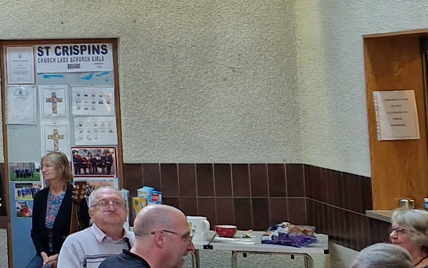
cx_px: -378
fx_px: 1341
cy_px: -10
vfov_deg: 11.3
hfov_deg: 15.3
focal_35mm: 115
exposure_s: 1/100
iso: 80
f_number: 1.8
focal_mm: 5.4
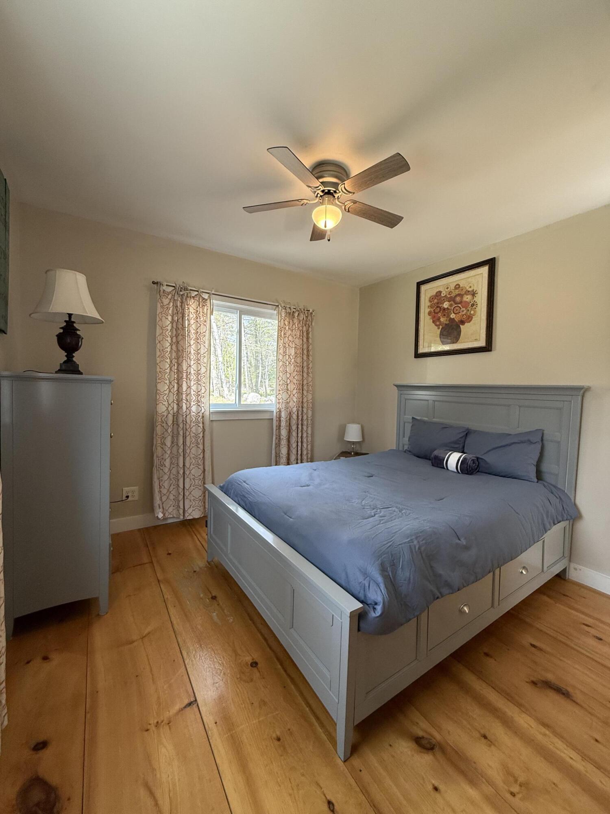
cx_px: 305
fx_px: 329
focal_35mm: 14
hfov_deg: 85.7
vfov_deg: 102.1
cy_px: 407
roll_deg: -1.4
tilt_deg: -1.9
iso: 160
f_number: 2.2
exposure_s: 1/120
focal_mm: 2.22
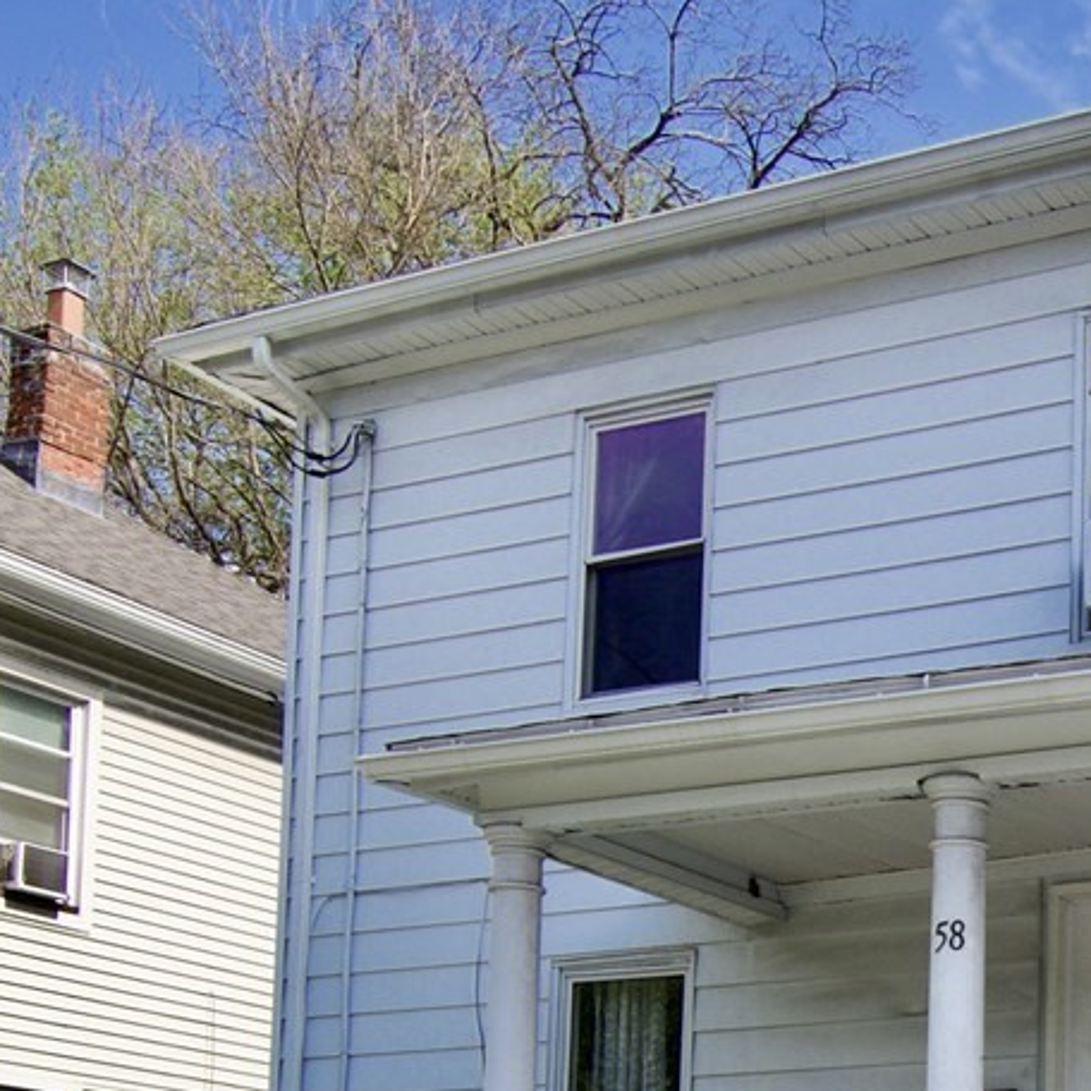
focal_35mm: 63
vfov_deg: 25.2
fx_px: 2243
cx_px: 1158
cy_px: 1229
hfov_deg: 25.6
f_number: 9
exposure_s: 1/320
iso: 200
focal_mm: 11
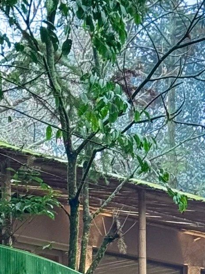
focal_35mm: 210
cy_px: 534
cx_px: 263
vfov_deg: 8.9
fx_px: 1658
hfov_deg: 7.0
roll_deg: -1.3
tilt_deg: -1.8
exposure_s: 1/60
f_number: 1.78
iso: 160
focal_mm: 6.76
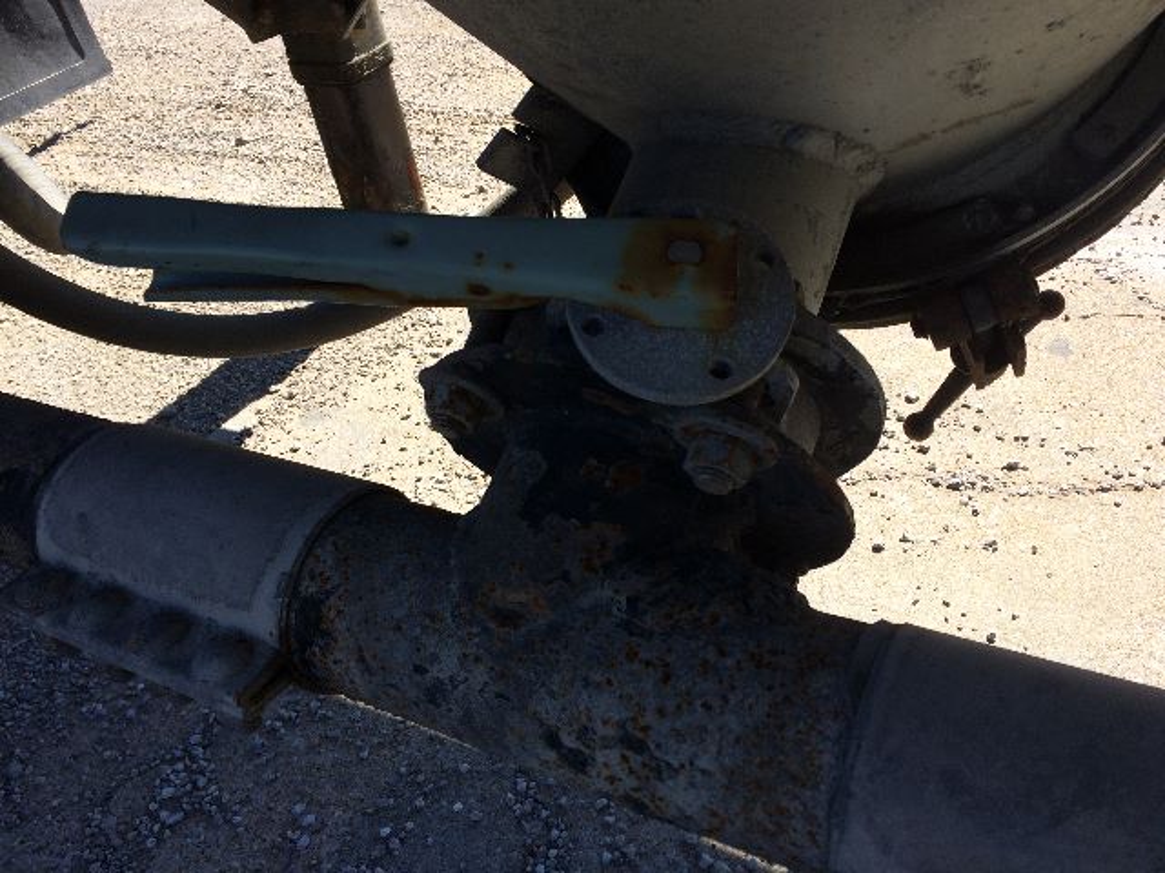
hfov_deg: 61.7
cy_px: 436
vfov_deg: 48.2
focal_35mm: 29
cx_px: 582
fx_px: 976
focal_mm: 4.15
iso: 32
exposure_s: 1/933
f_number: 2.2
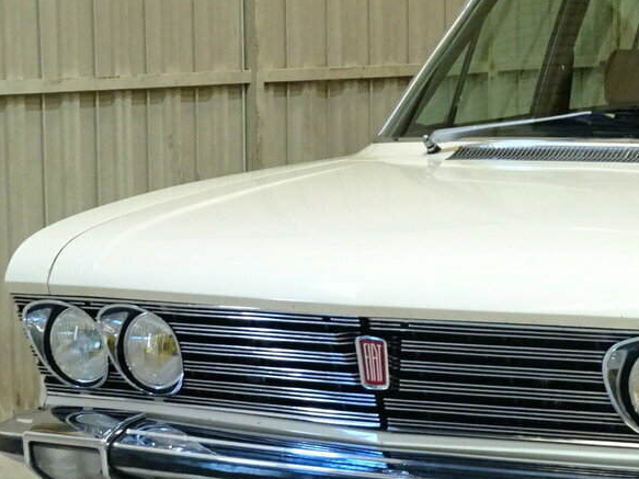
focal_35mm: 107
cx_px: 584
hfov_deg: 18.1
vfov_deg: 13.8
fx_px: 1975
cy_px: 303
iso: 800
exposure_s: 1/13
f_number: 4.5
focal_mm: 8.84
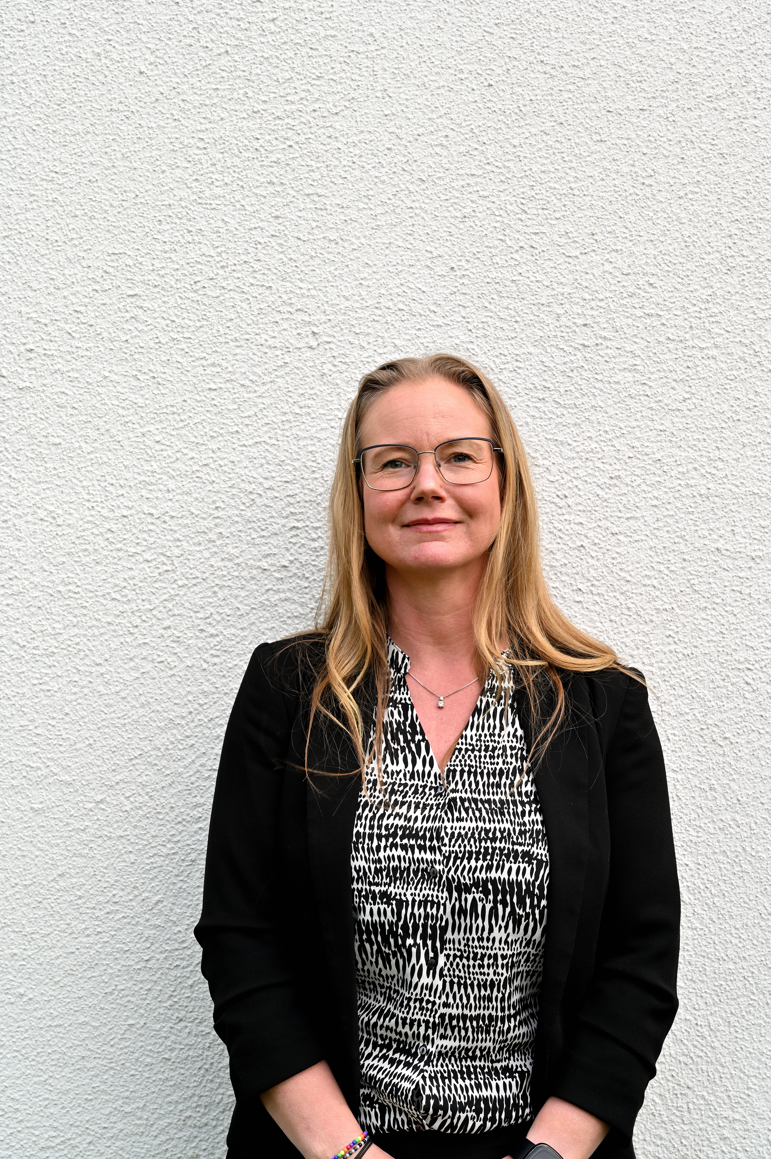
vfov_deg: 40.4
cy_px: 580
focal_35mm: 49
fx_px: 1576
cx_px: 386
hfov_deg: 27.5
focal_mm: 49
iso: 200
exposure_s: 1/200
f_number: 7.1
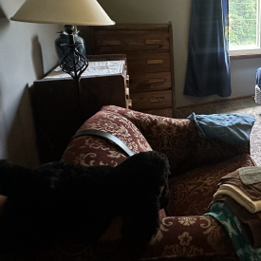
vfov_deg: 51.3
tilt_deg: -11.0
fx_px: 256
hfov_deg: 45.2
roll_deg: -1.8
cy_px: 60
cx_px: 264
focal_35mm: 30
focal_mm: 2.22
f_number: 2.2
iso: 640
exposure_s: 1/60
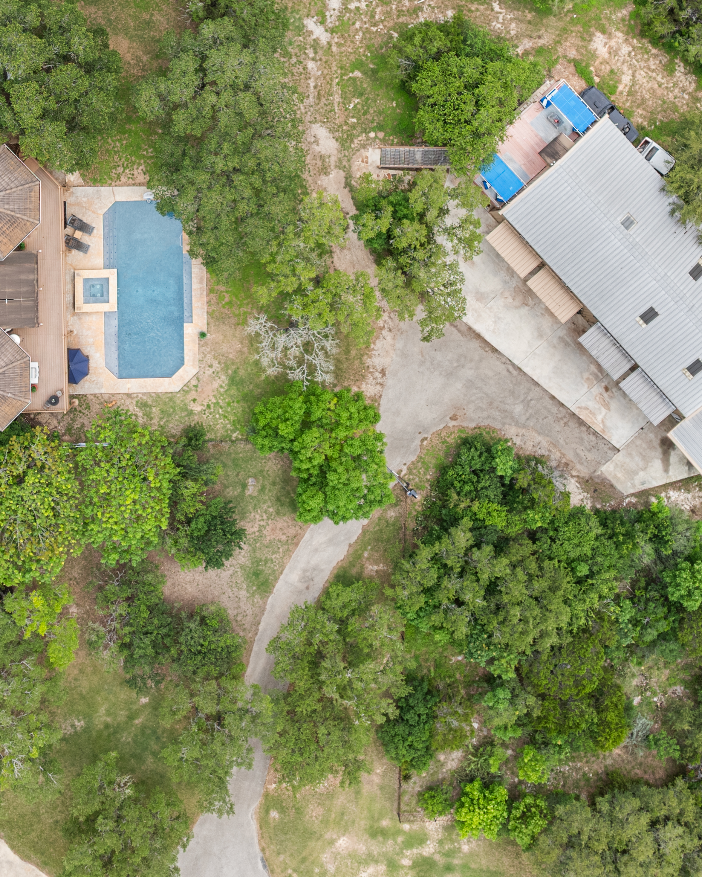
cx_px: 253
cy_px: 212
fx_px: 1377
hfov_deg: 28.5
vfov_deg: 34.6
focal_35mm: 53
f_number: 2.8
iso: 150
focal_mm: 12.29
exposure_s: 1/2000
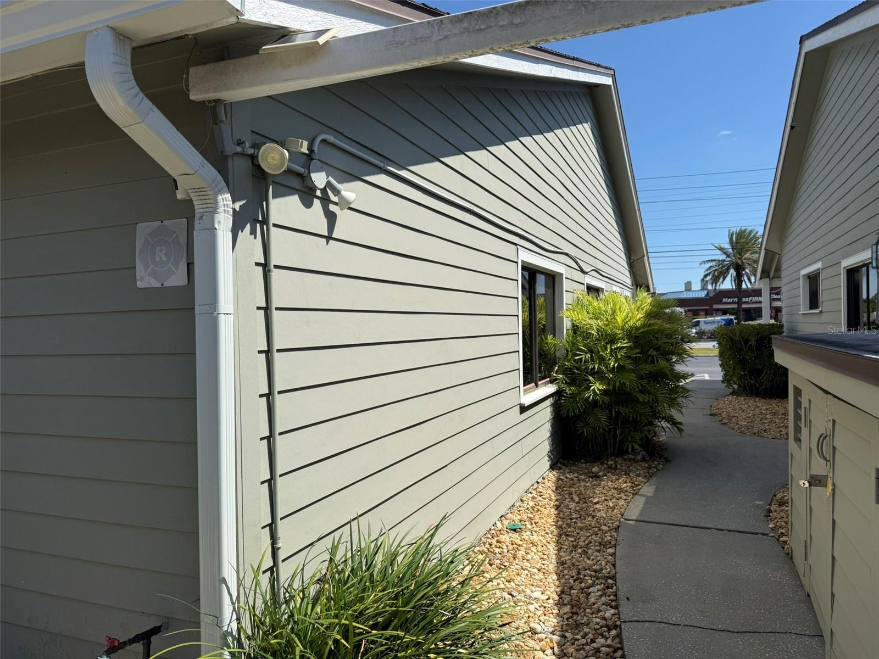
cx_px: 440
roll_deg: +1.2
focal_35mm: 24
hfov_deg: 71.6
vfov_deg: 56.8
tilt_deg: +0.3
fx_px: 609
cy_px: 330
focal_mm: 6.76
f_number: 1.78
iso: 80
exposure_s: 1/6711
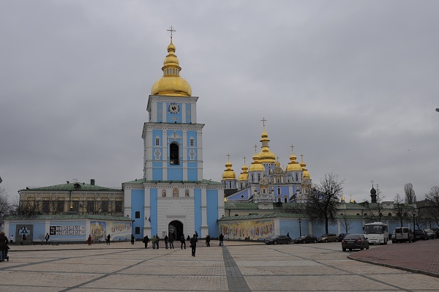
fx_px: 439
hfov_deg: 53.2
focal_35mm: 36
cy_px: 146
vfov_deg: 36.8
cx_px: 220
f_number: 7.1
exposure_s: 1/1000
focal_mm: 24
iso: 200
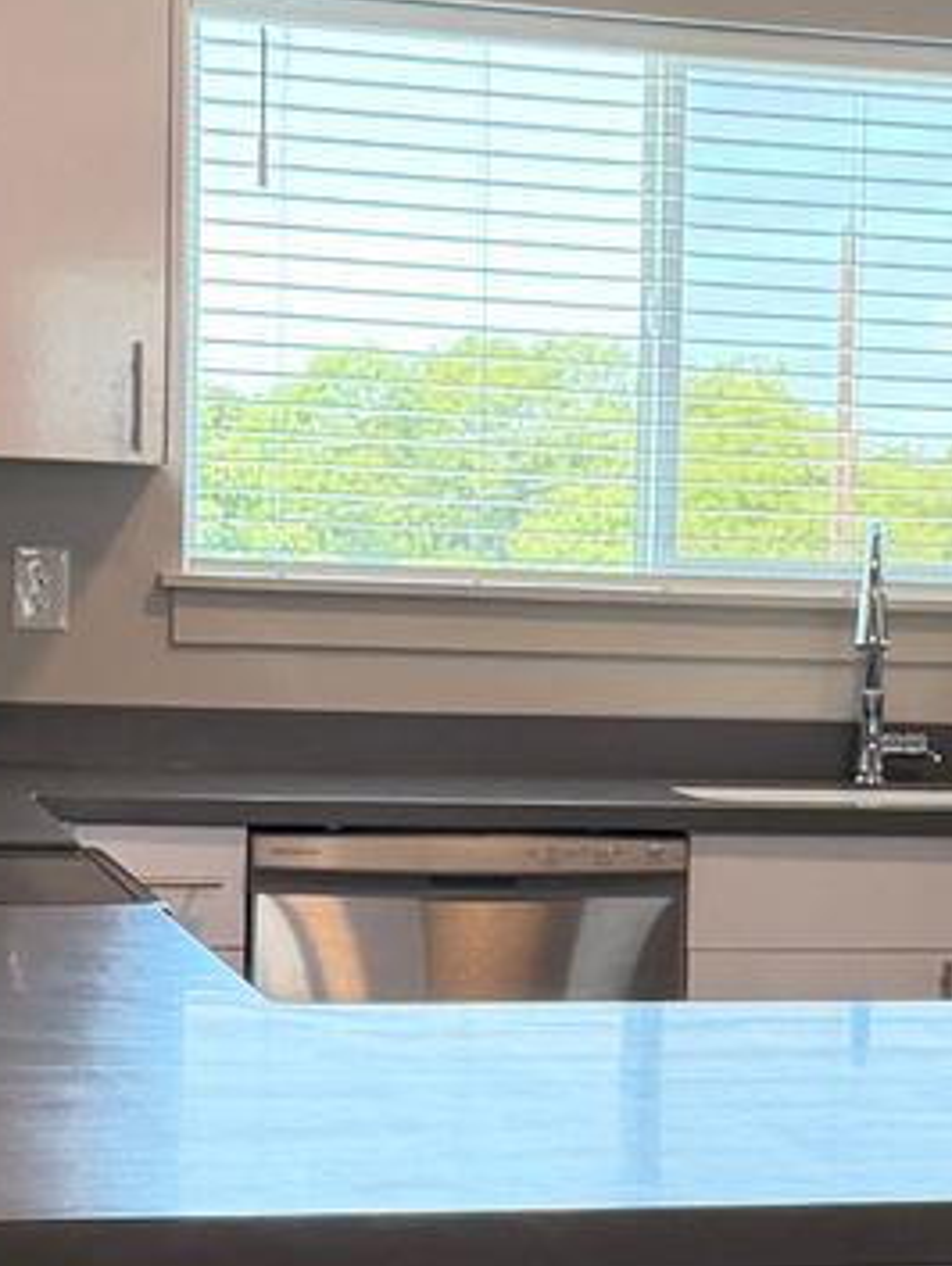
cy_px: 808
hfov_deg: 14.0
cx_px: 981
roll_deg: -2.5
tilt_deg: -4.4
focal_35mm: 104
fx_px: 3809
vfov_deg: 18.8
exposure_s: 1/159
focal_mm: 6.76
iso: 200
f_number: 1.78
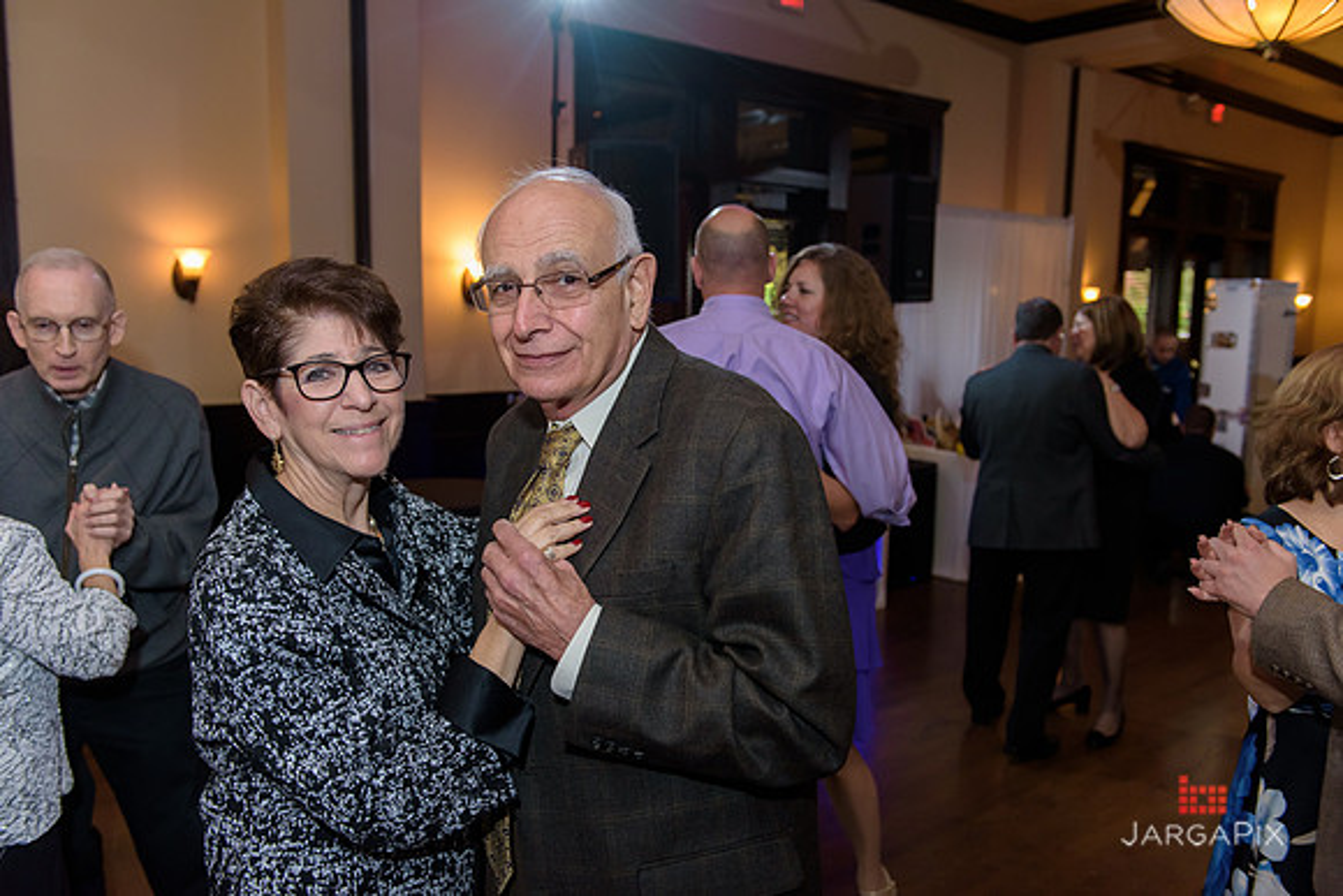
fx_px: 1082
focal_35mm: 29
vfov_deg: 45.0
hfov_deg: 63.6
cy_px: 448
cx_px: 672
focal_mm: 29
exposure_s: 1/125
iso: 1250
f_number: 3.2
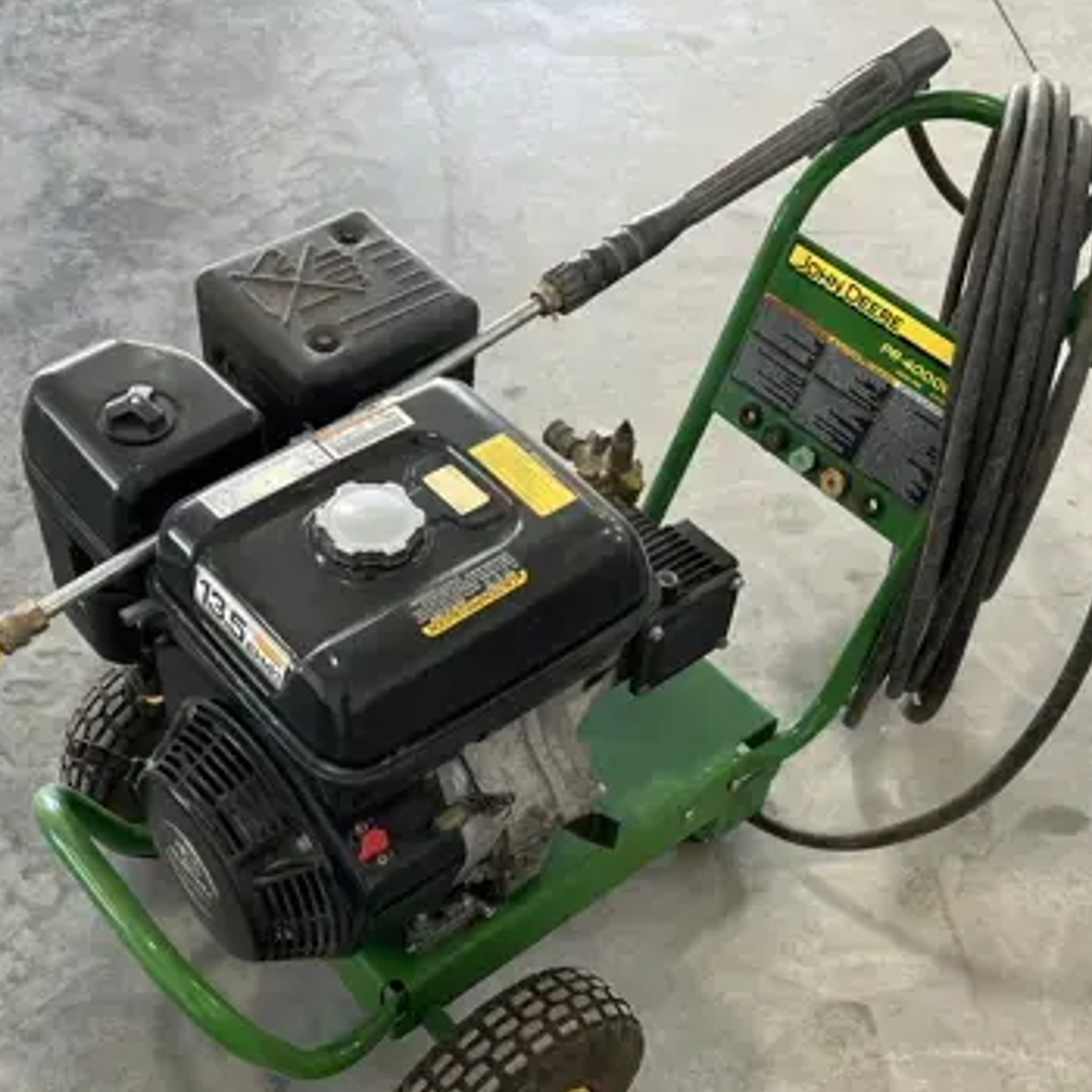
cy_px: 668
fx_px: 1499
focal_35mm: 42
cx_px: 490
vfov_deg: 39.8
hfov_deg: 40.0
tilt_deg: -51.3
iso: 64
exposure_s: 1/120
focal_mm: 5.7
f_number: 1.5
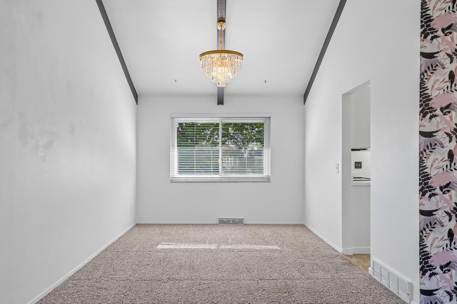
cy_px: 157
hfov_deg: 68.3
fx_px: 337
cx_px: 221
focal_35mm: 27
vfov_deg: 48.7
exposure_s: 1/60
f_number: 8
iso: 400
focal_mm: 17
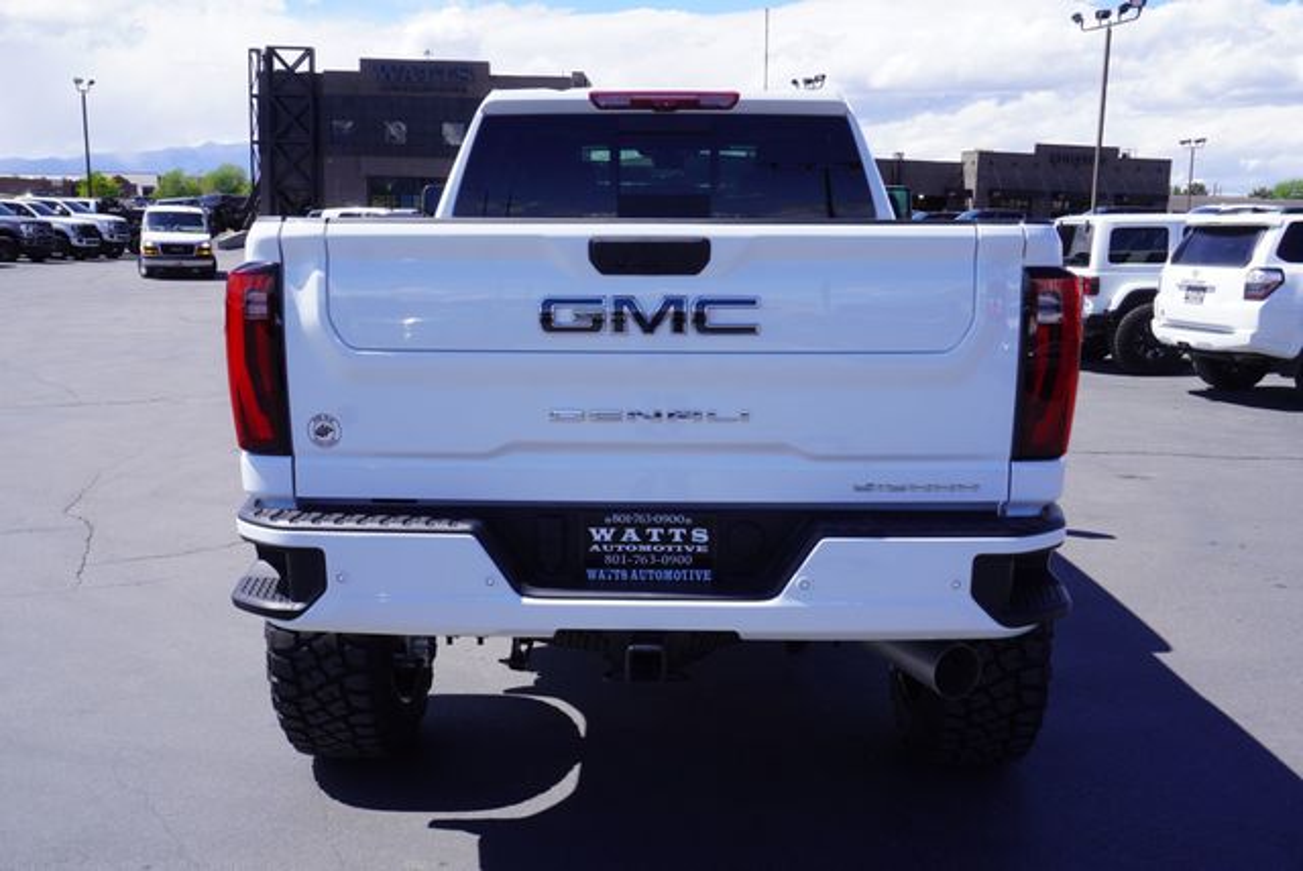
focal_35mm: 33
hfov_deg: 57.2
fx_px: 1195
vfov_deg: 40.0
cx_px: 652
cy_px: 436
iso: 100
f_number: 9
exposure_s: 1/125
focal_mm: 22
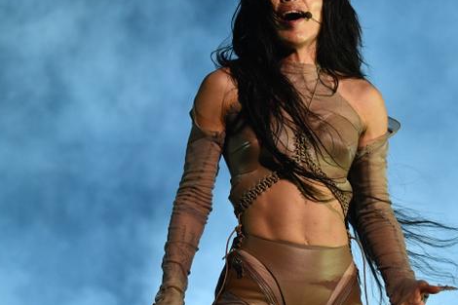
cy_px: 99
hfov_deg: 4.8
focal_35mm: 429
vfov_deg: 3.2
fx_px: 5456
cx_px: 288
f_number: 4
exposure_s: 1/250
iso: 2200
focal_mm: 200
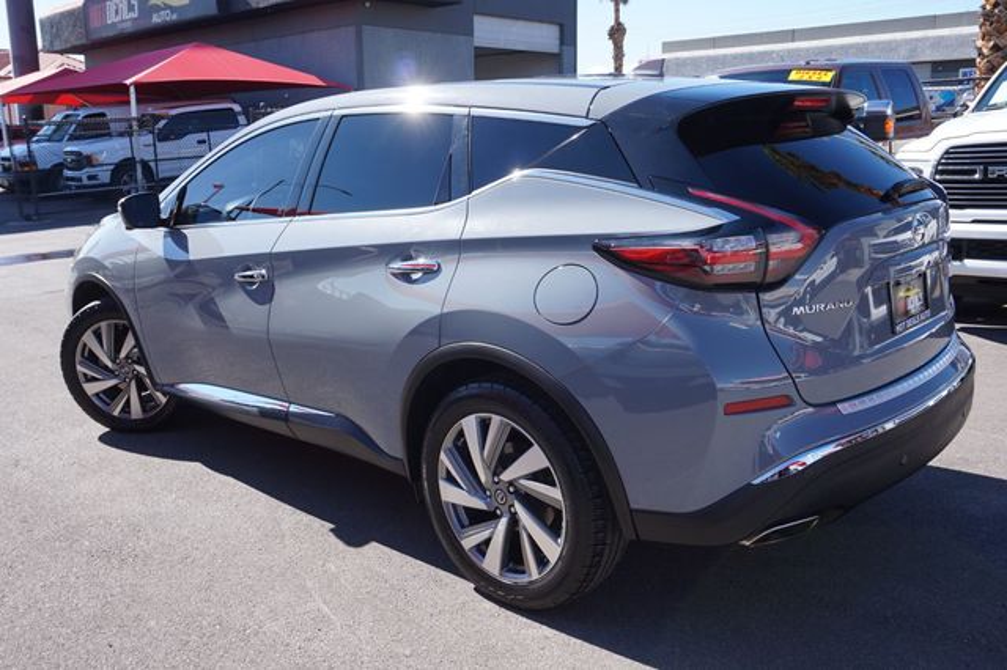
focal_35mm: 32
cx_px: 504
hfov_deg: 59.5
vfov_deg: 41.7
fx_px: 881
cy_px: 335
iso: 100
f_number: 9
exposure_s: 1/100
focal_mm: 21
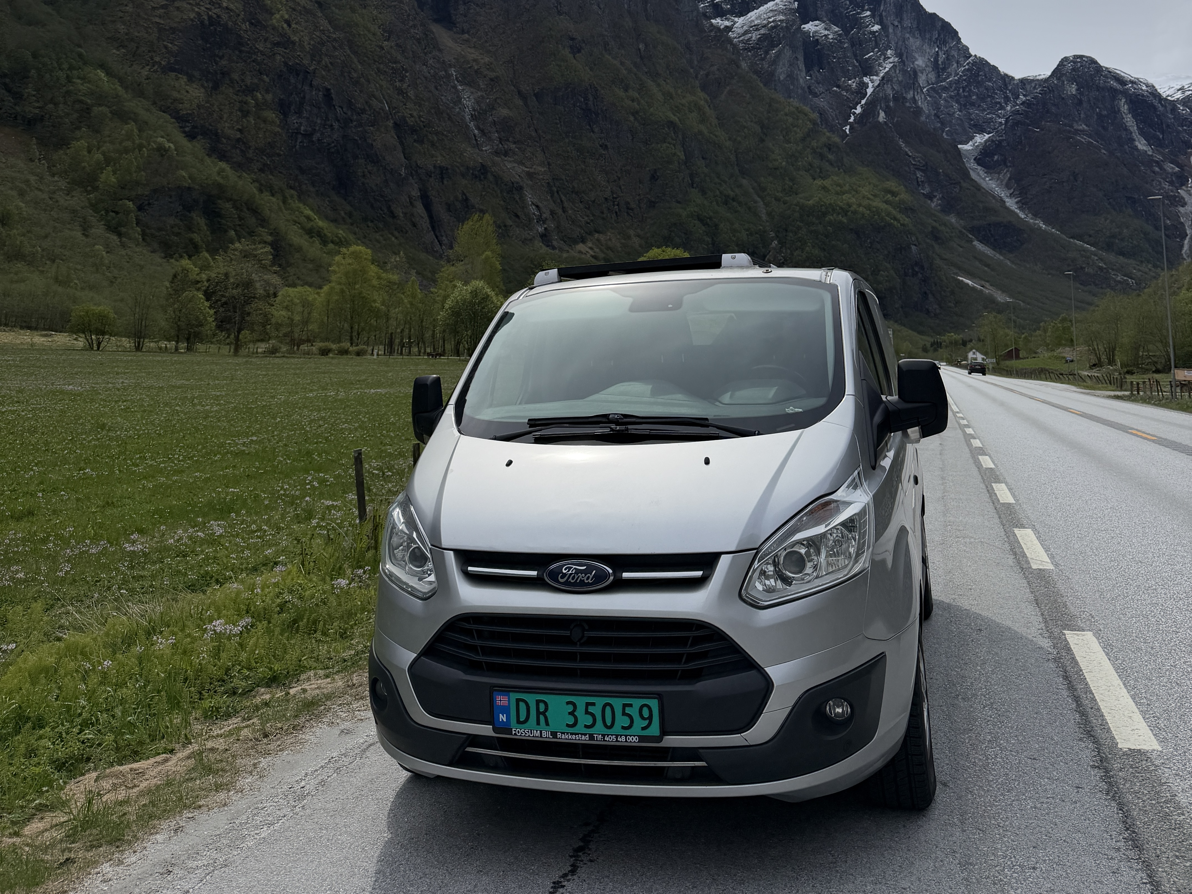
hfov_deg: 71.6
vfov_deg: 56.8
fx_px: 826
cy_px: 447
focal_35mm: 24
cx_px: 596
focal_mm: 6.76
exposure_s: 1/14286
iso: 80
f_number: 1.78
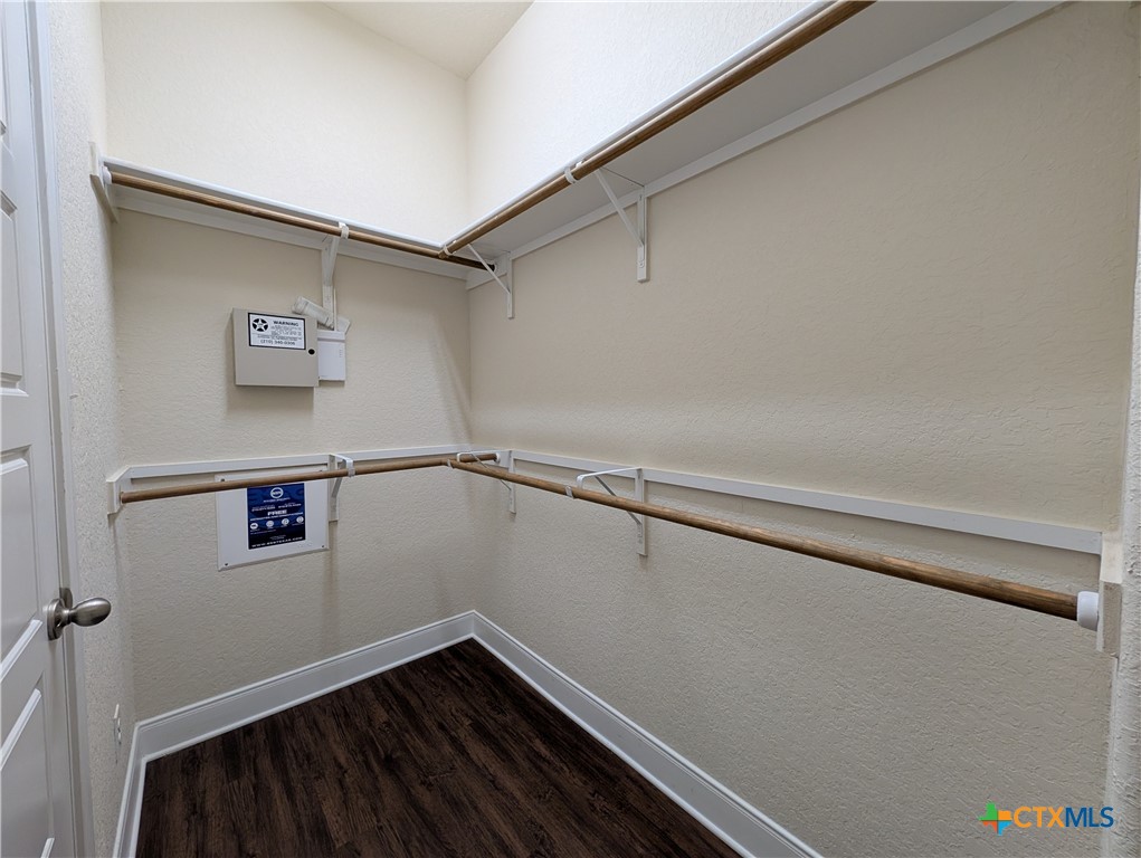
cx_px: 570
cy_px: 429
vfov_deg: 94.6
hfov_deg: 110.5
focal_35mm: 12
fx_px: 396
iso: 139
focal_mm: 2.02
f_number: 1.7
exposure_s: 1/120
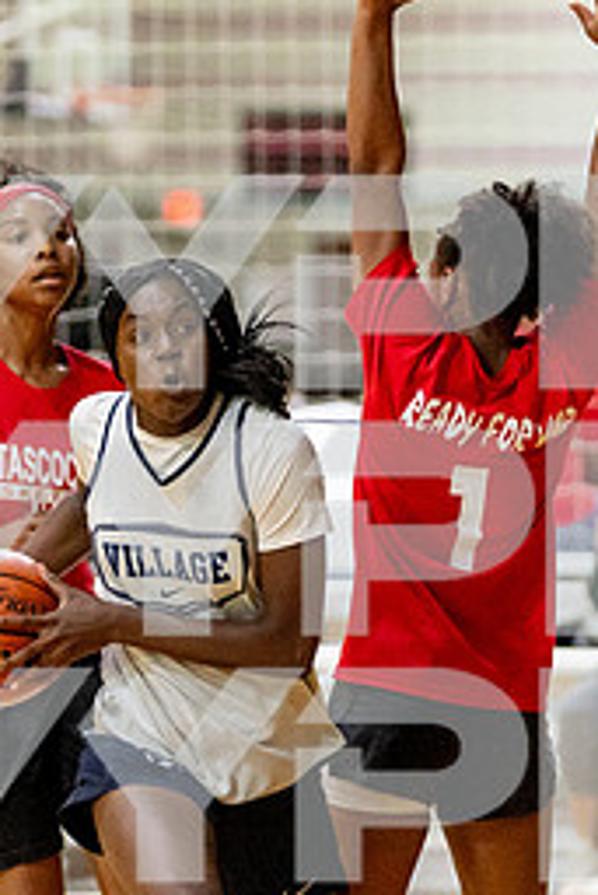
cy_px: 558
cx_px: 161
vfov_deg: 5.0
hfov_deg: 3.4
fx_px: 10201
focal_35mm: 410
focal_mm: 133
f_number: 2.8
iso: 2500
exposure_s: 1/800
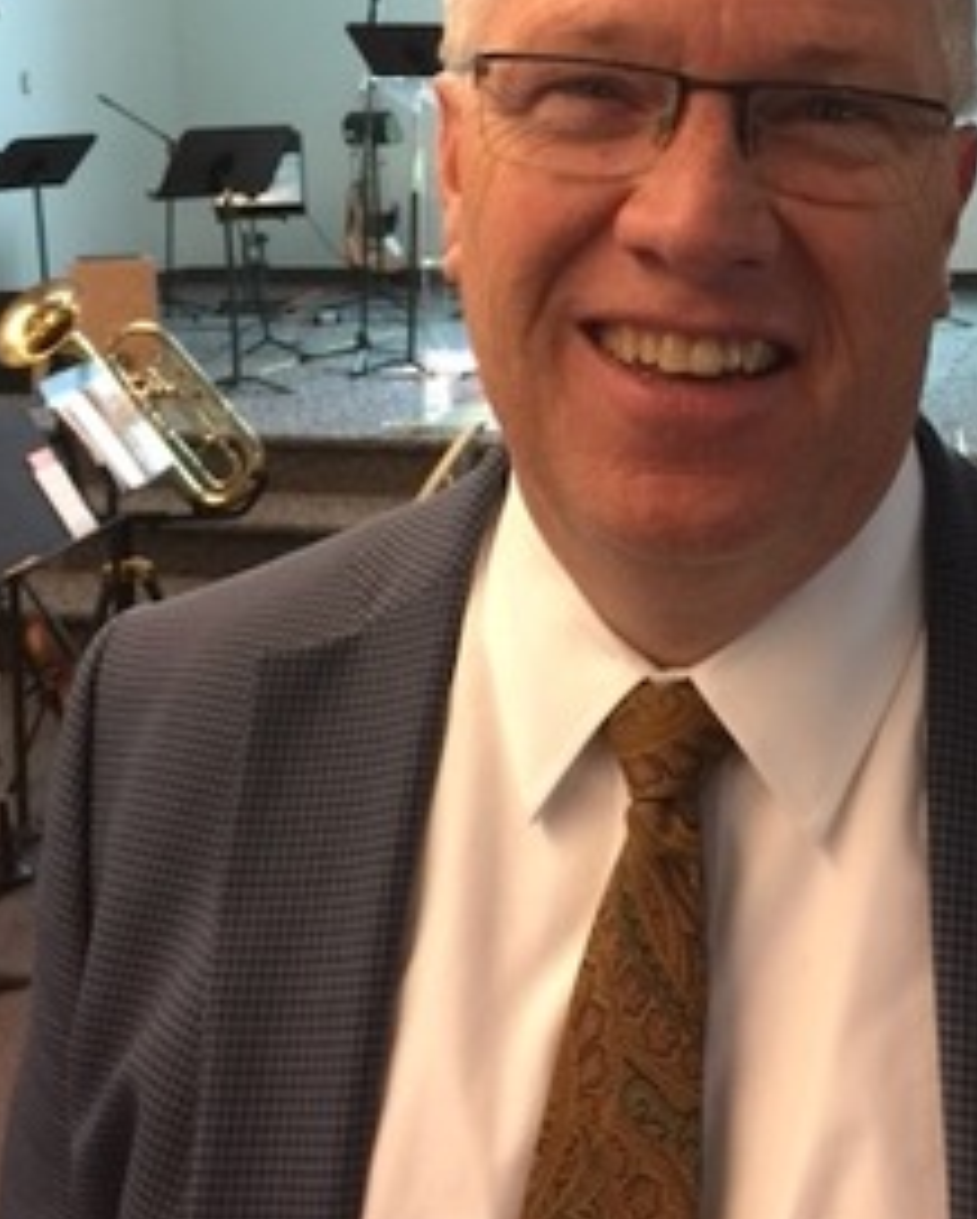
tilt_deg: -6.2
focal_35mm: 52
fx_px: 1877
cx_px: 715
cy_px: 426
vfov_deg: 35.7
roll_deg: +1.3
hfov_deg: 28.8
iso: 100
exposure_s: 1/15
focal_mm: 4.15
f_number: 2.2
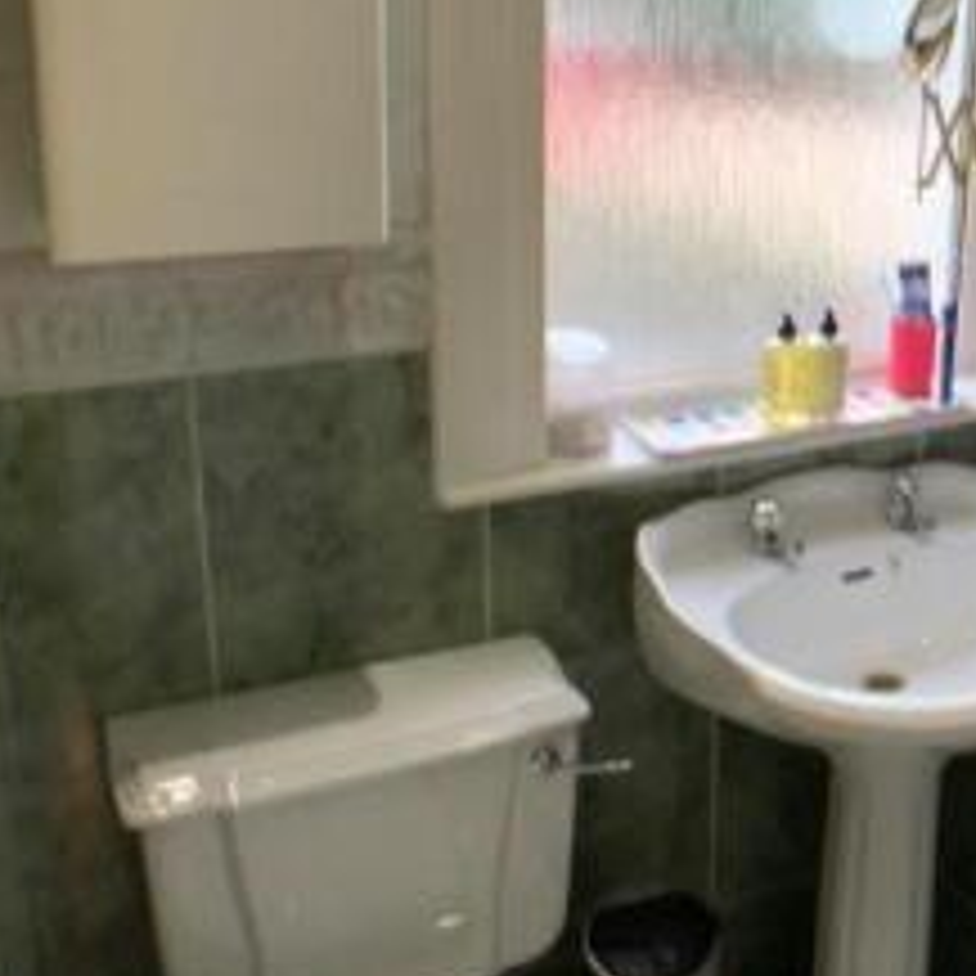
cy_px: 290
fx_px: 2201
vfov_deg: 24.8
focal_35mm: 69
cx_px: 902
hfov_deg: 24.2
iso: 200
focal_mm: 3
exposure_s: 1/60
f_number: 1.8
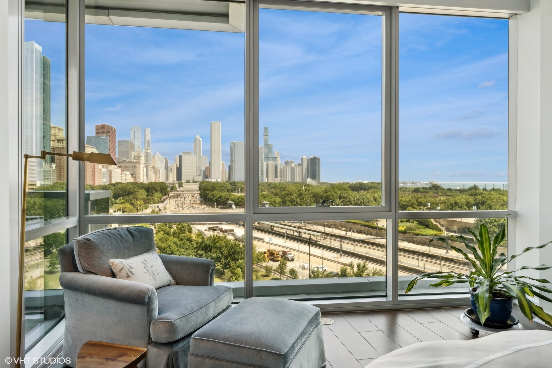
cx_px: 276
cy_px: 184
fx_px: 353
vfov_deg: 55.1
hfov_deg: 76.1
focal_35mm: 23
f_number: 8
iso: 320
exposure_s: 1/200
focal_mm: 23
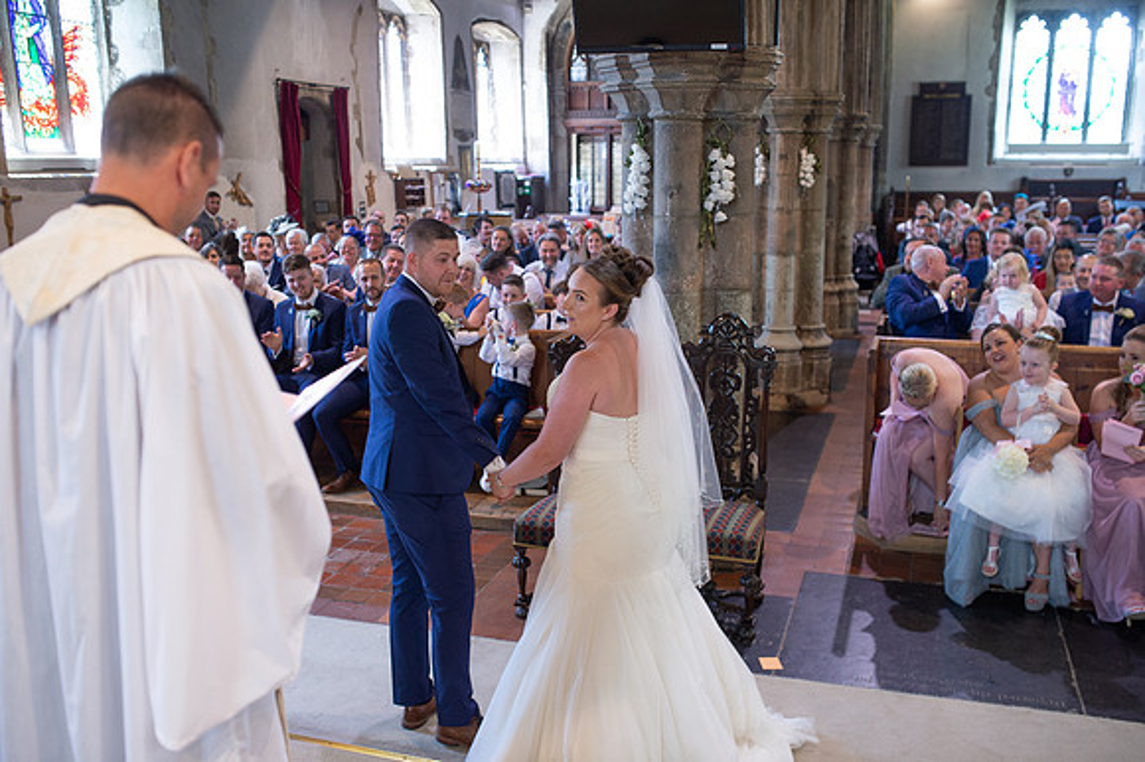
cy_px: 381
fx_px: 1113
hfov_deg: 54.5
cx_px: 572
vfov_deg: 37.8
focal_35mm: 35
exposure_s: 1/100
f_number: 2.8
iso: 800
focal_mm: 35
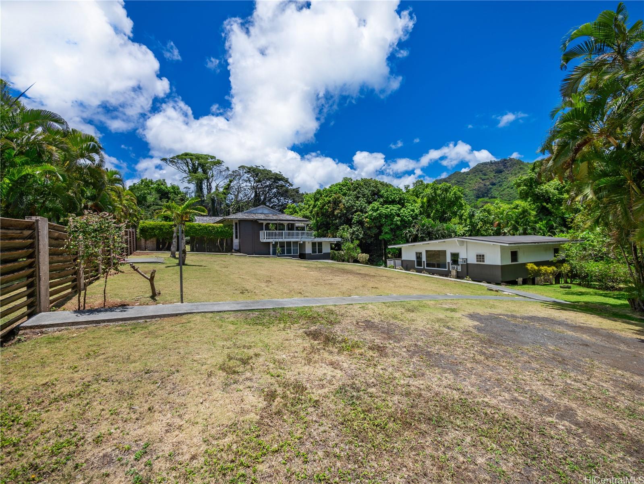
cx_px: 322
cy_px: 242
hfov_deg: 102.1
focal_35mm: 14
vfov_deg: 85.7
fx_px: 261
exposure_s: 1/8000
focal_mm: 7
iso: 160
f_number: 4
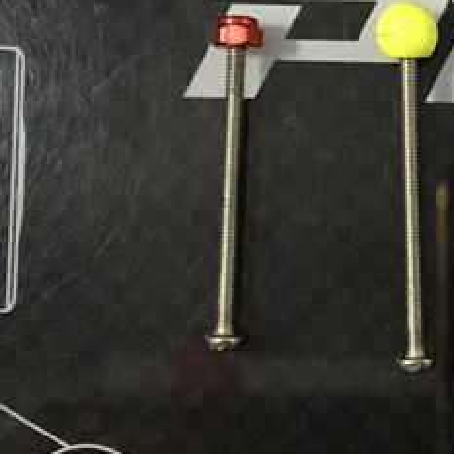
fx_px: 1306
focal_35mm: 88
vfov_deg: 19.6
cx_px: 452
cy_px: 140
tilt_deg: -87.1
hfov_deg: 19.2
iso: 200
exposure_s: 1/25
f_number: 2.2
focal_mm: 4.15
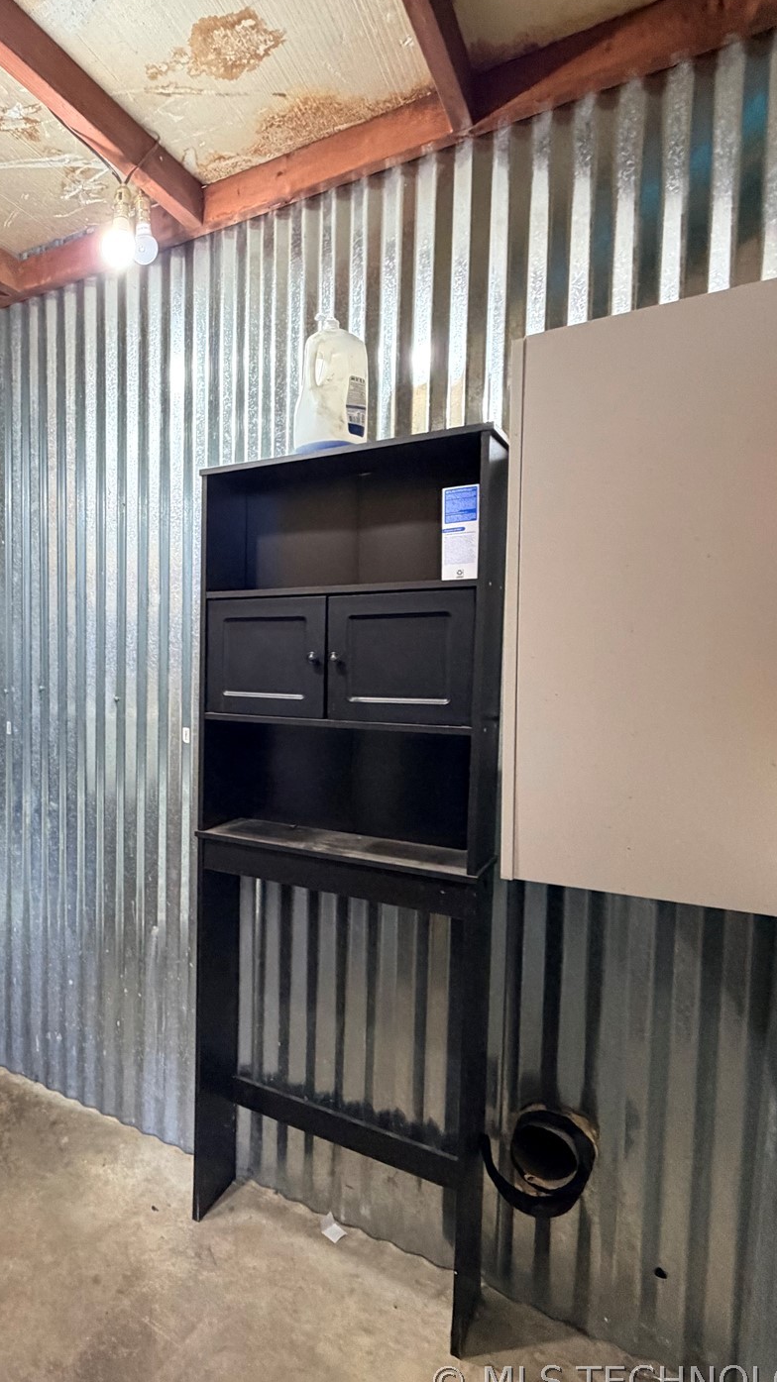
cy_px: 701
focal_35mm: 21
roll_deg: -0.7
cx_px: 119
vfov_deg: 83.8
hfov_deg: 49.3
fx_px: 770
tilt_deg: -4.3
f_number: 2.2
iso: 500
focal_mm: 2.22
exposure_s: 1/60
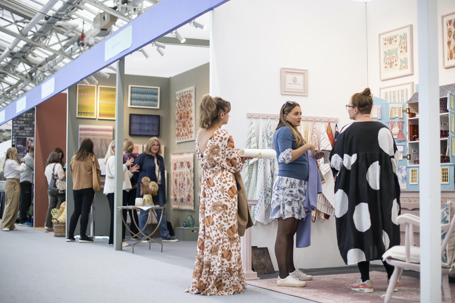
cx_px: 232
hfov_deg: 38.2
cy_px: 153
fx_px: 657
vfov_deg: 26.0
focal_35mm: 52
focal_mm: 50
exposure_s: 1/160
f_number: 1.8
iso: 200
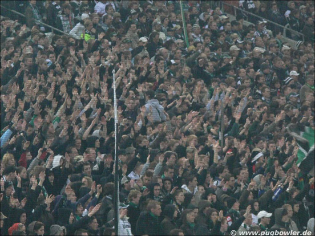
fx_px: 2848
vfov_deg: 4.7
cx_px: 158
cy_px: 118
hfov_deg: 6.3
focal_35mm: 313
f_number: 3.6
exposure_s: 1/80
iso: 400
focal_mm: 52
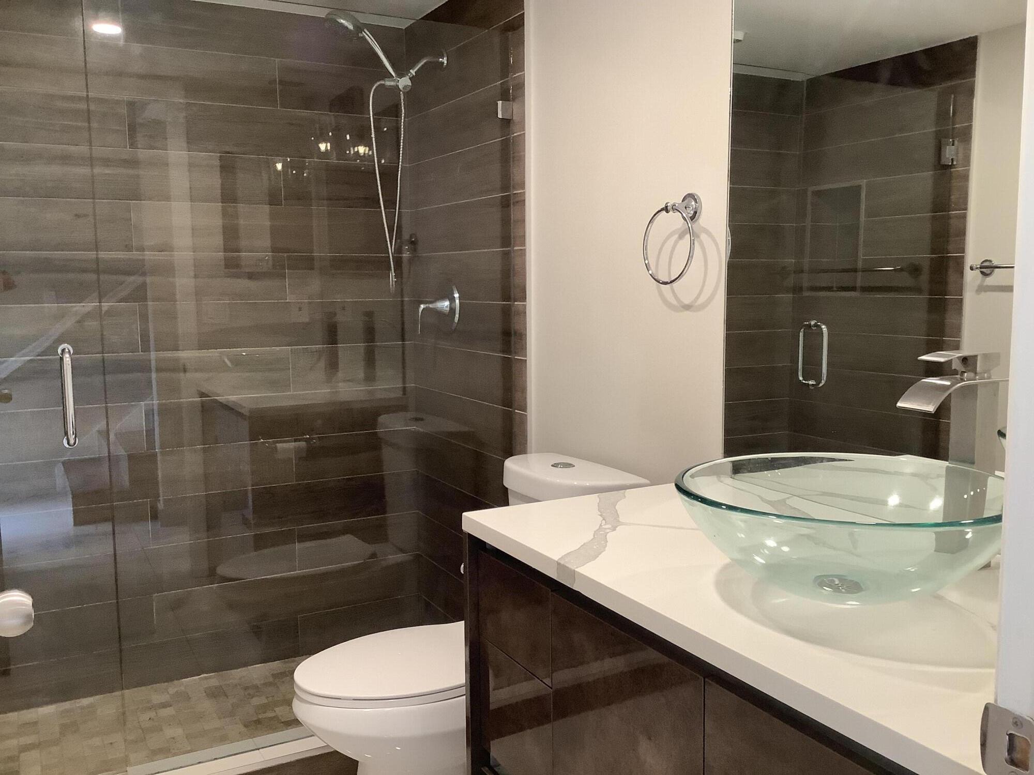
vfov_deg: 45.4
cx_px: 517
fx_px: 926
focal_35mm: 31
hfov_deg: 58.4
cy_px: 388
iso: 250
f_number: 2.4
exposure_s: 1/50
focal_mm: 3.3
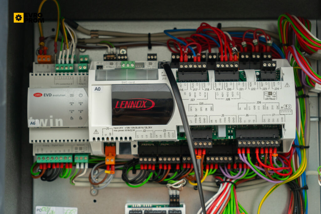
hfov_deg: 30.1
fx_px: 597
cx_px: 160
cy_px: 107
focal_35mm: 67
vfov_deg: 20.3
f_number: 5
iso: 640
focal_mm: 67
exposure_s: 1/320
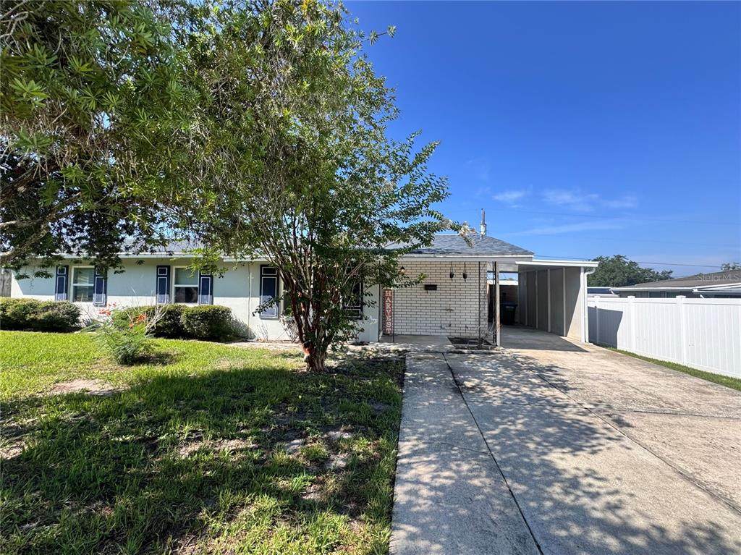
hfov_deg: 102.1
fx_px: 300
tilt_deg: +1.8
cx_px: 370
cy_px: 278
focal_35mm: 14
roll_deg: +0.6
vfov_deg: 85.6
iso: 40
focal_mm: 2.22
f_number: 2.2
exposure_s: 1/796
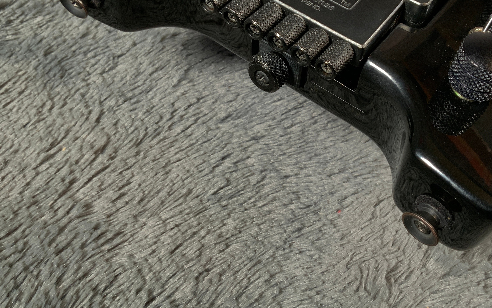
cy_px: 84
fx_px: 577
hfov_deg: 45.6
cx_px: 324
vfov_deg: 29.5
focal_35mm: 43
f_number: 1.8
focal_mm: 3
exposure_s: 1/52
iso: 80
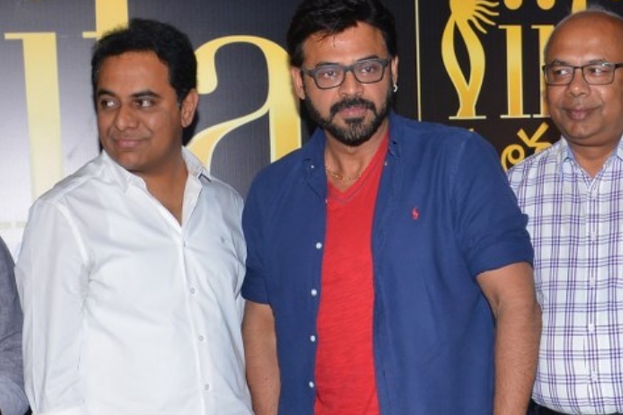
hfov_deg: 25.1
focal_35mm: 81
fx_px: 1402
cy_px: 446
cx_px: 314
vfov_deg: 16.4
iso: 320
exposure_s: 1/125
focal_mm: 24
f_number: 5.6
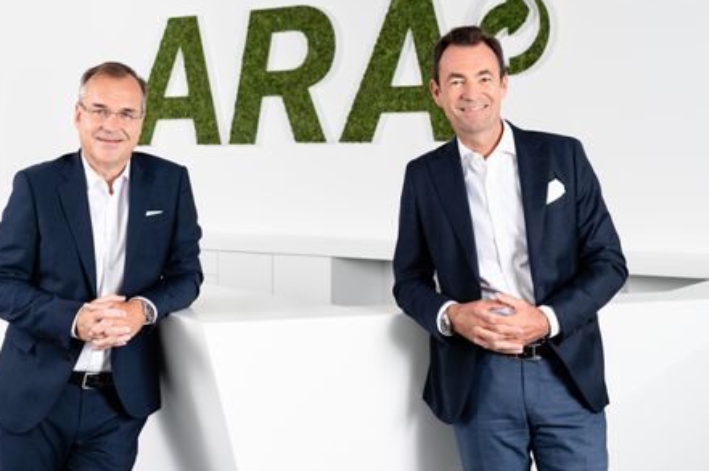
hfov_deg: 34.5
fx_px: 1141
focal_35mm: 58
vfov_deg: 23.3
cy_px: 212
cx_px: 362
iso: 100
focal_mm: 50
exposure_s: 1/125
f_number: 5.6
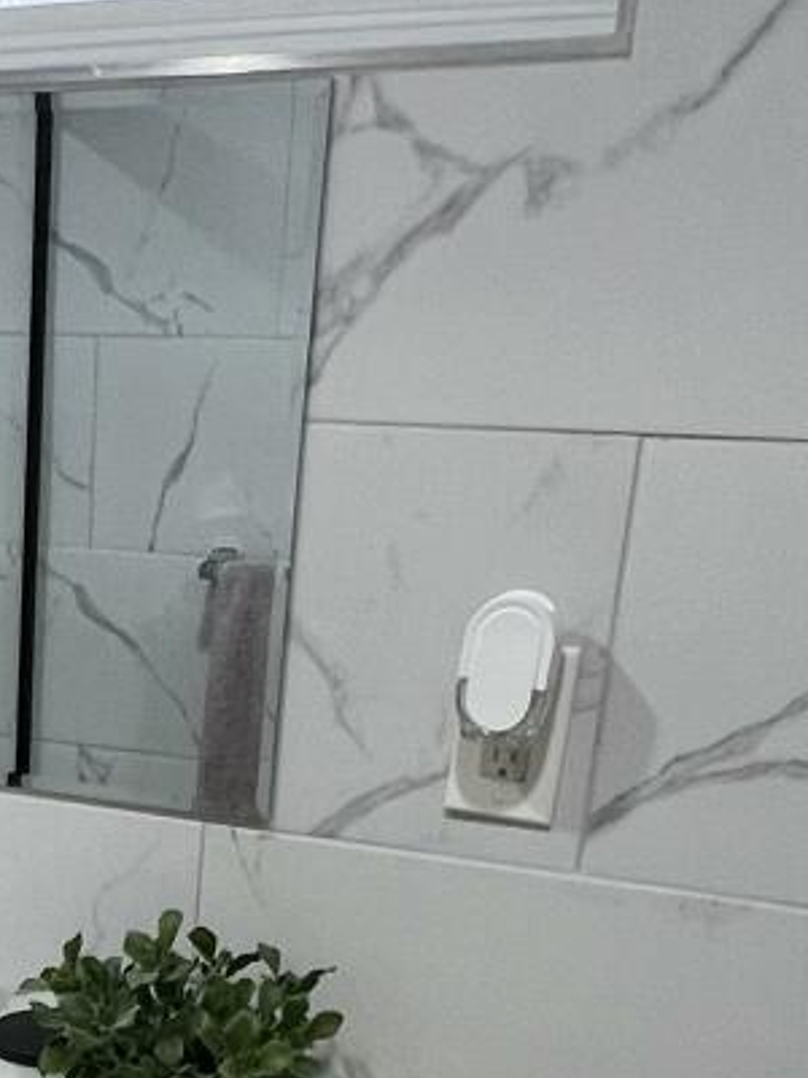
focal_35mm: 65
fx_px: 2023
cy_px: 1304
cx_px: -145
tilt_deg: -25.2
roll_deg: +0.2
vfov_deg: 26.4
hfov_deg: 21.1
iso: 125
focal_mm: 1.57
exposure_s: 1/120
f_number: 1.8
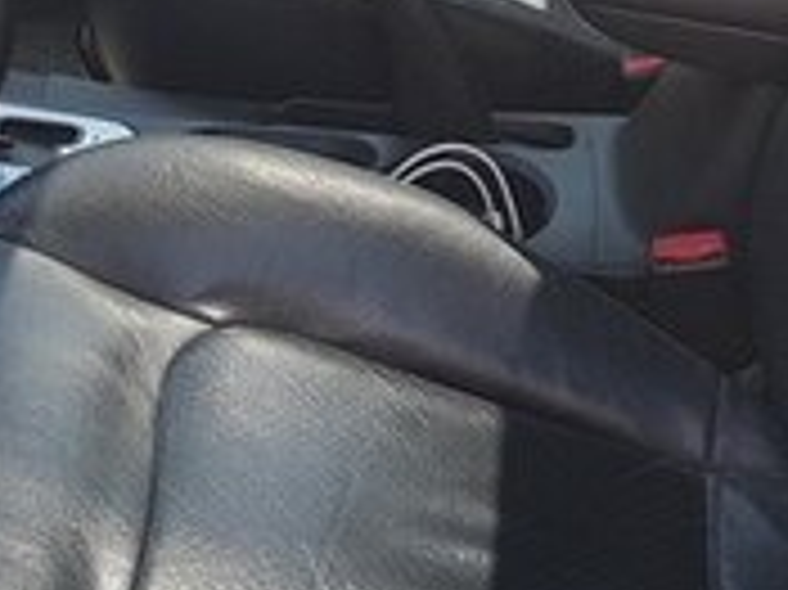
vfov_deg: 14.4
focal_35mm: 98
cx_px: 653
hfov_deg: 19.8
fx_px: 2229
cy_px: -209
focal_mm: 4.2
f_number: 1.7
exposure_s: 1/520
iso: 40
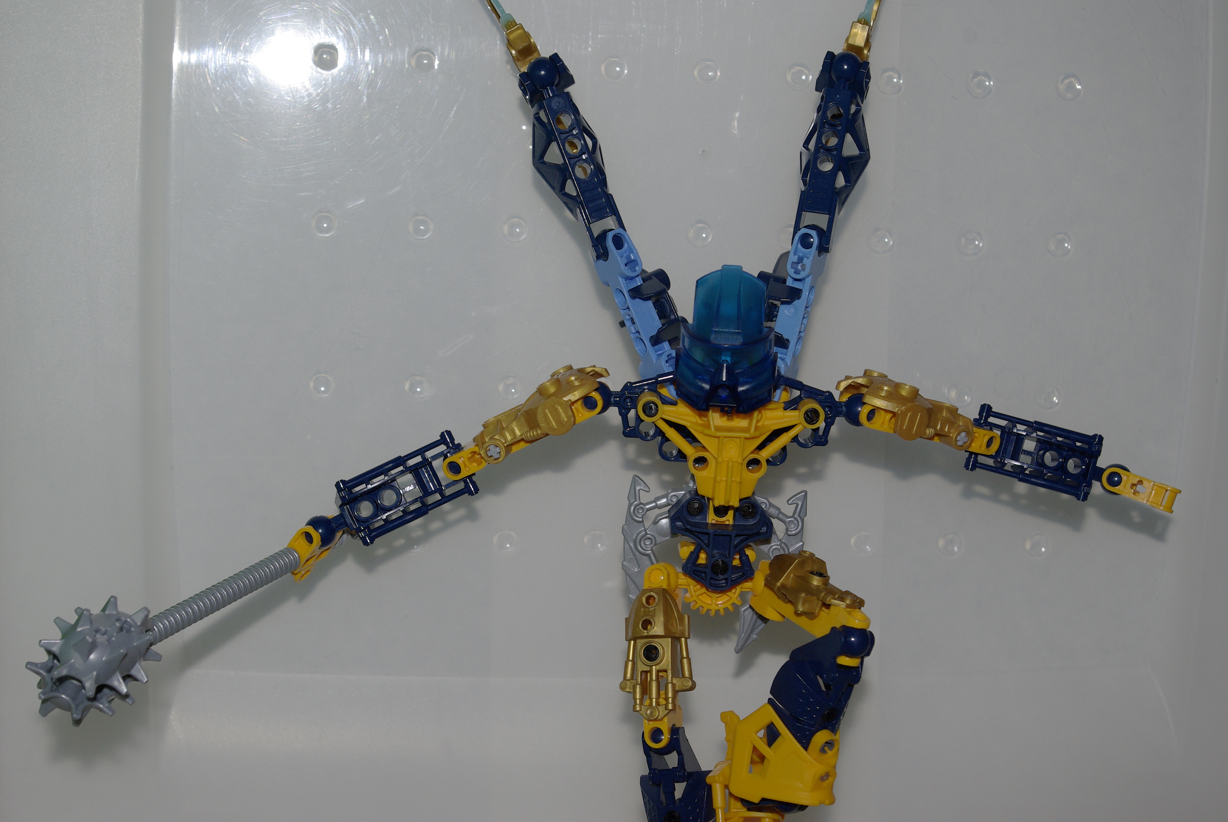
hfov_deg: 33.4
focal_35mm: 60
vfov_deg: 22.7
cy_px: 411
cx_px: 614
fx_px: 2049
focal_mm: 40
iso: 400
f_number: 8
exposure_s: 1/60
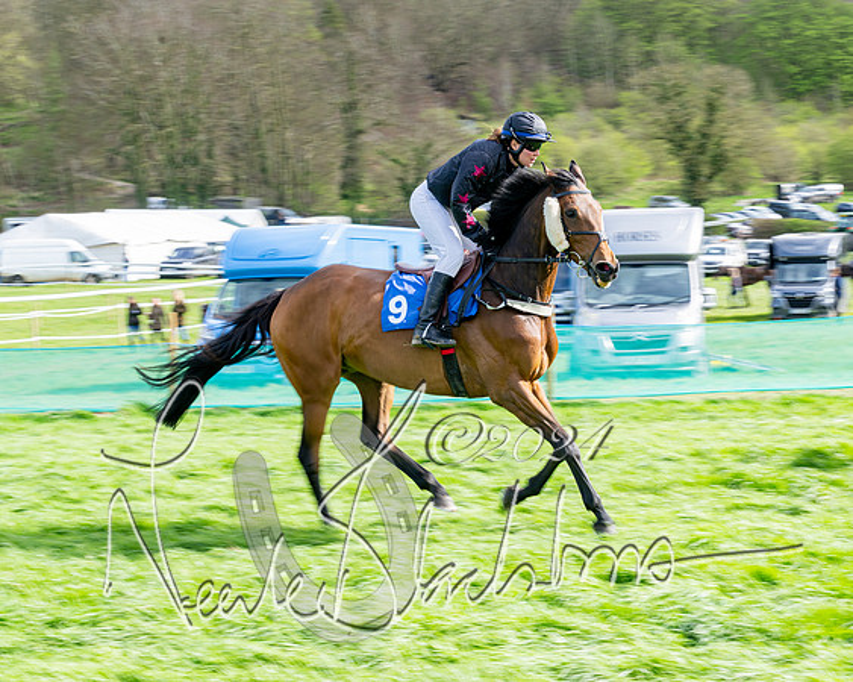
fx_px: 1991
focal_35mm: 79
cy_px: 341
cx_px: 389
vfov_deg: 19.4
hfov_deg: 24.2
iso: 200
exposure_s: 1/125
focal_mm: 70
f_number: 11
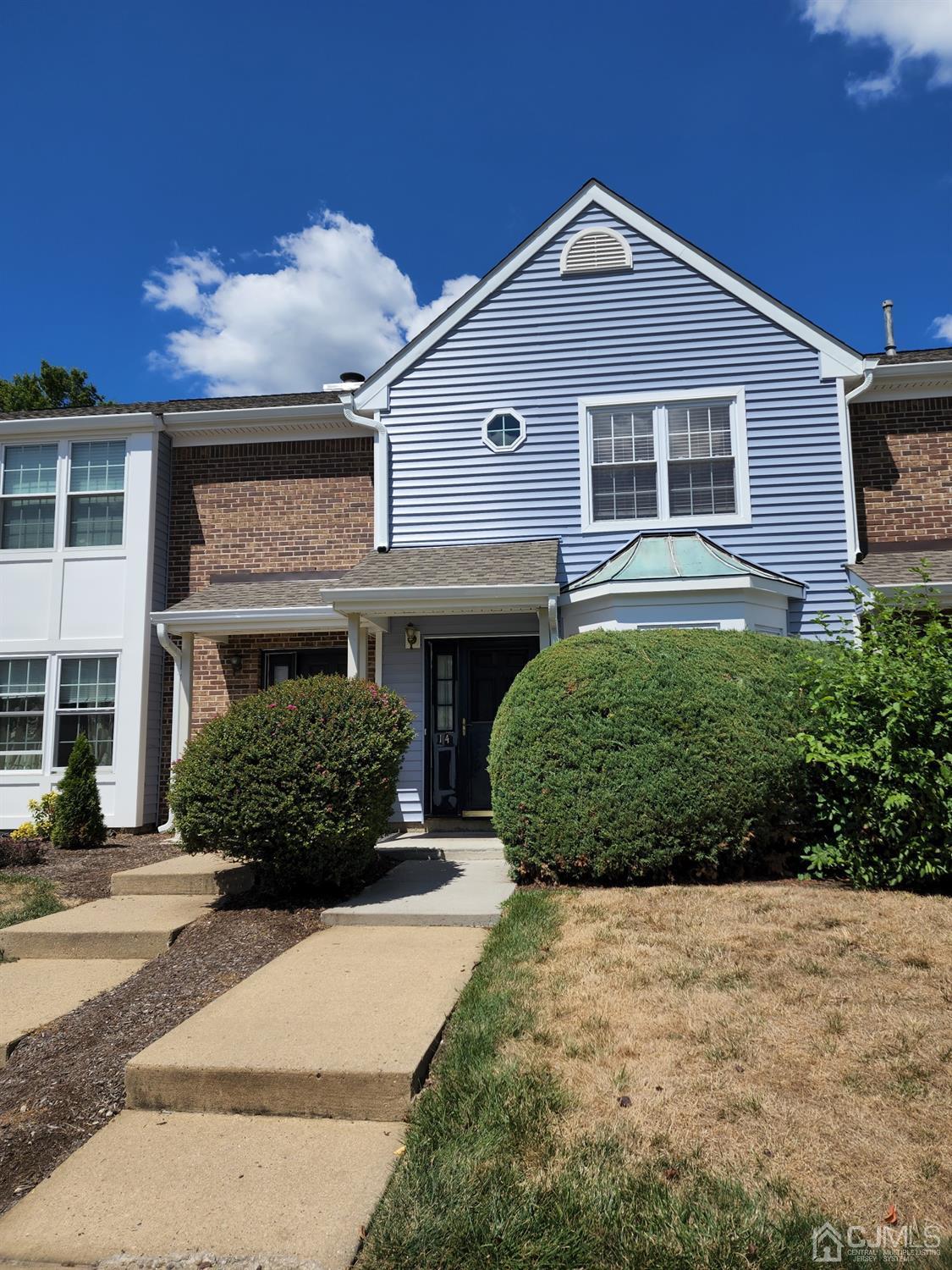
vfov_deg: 73.9
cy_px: 635
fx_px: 843
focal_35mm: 23
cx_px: 476
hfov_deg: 58.9
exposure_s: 1/1941
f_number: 1.8
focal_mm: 6.4
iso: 12
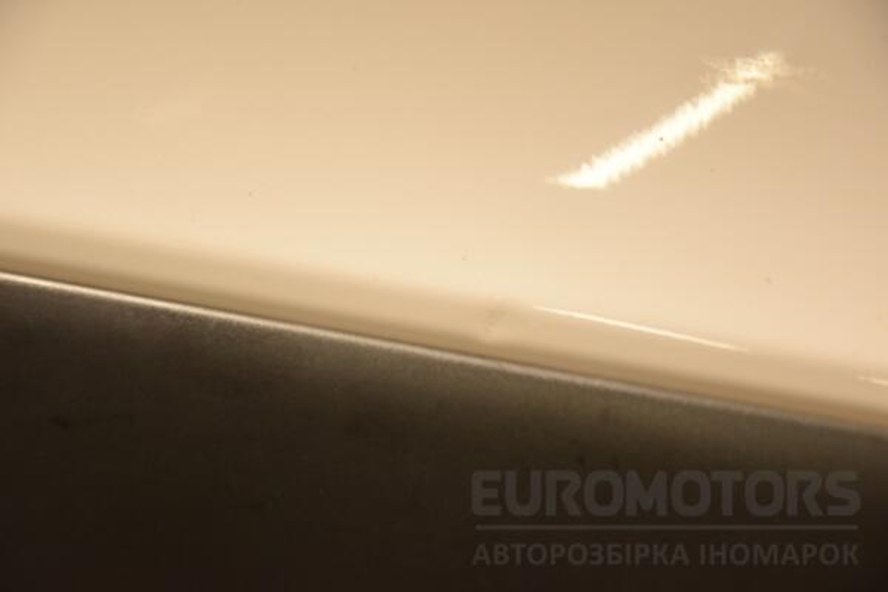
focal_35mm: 112
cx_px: 444
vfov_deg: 12.2
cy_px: 296
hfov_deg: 18.2
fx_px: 2775
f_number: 5.3
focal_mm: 75
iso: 800
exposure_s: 1/125
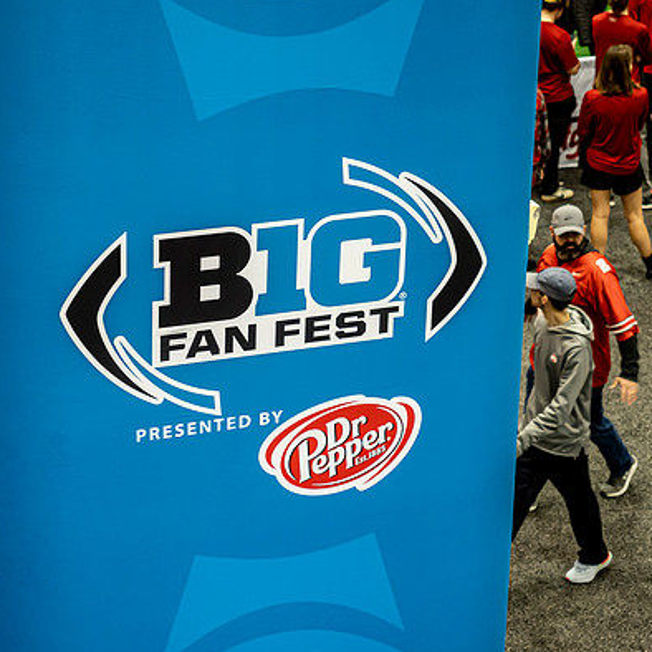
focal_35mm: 104
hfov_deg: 16.7
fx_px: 2216
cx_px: 233
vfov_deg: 16.7
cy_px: 317
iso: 1000
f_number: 2.8
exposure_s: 1/200
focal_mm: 40
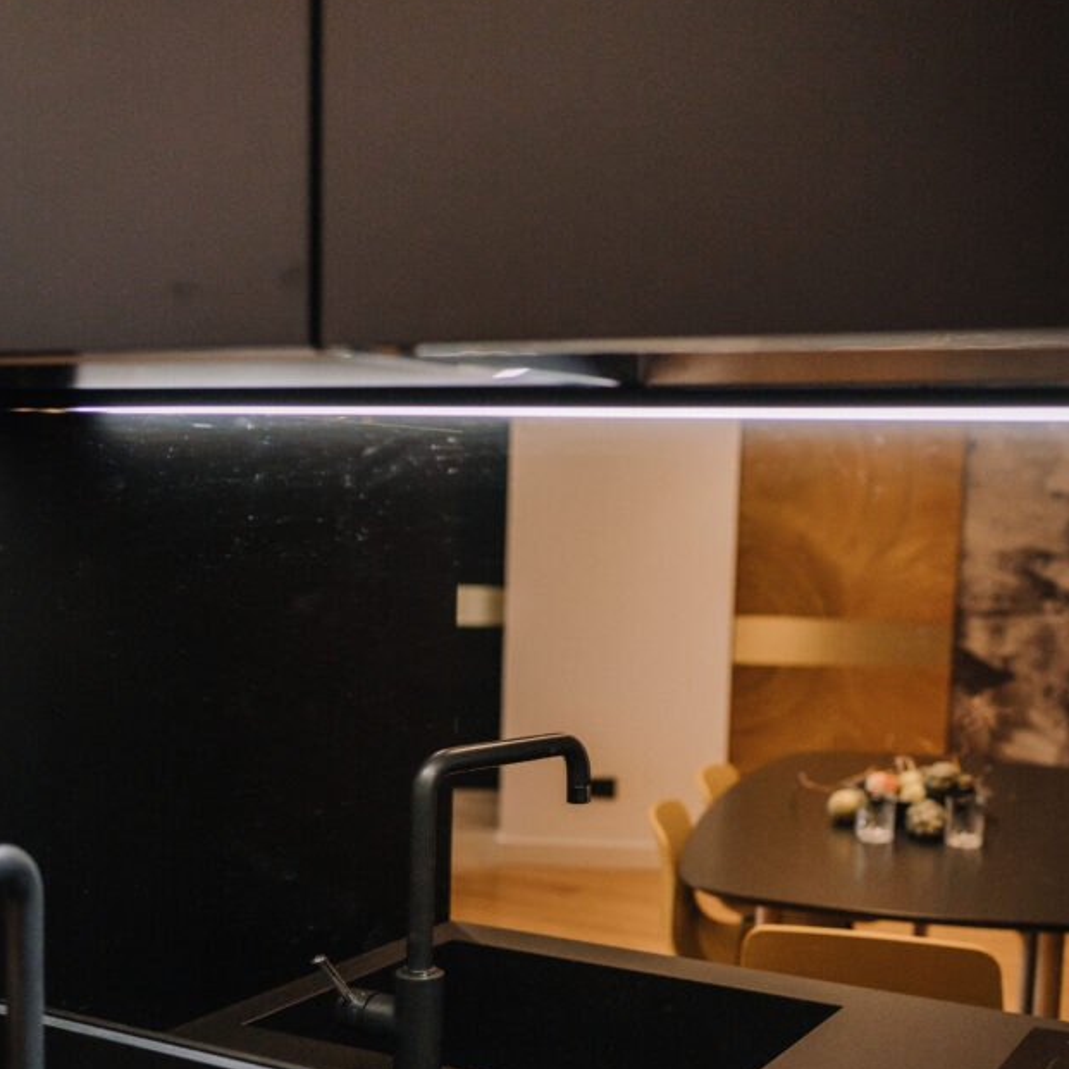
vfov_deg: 34.4
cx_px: 555
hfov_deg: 34.7
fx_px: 1712
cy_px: 692
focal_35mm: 49
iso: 640
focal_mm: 35
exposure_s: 1/250
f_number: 2.2
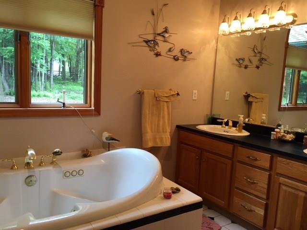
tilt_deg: -6.8
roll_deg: -3.3
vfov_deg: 48.2
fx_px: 257
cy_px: 115
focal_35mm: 29
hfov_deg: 61.7
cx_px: 154
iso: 25
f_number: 2.2
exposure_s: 1/30
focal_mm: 4.15
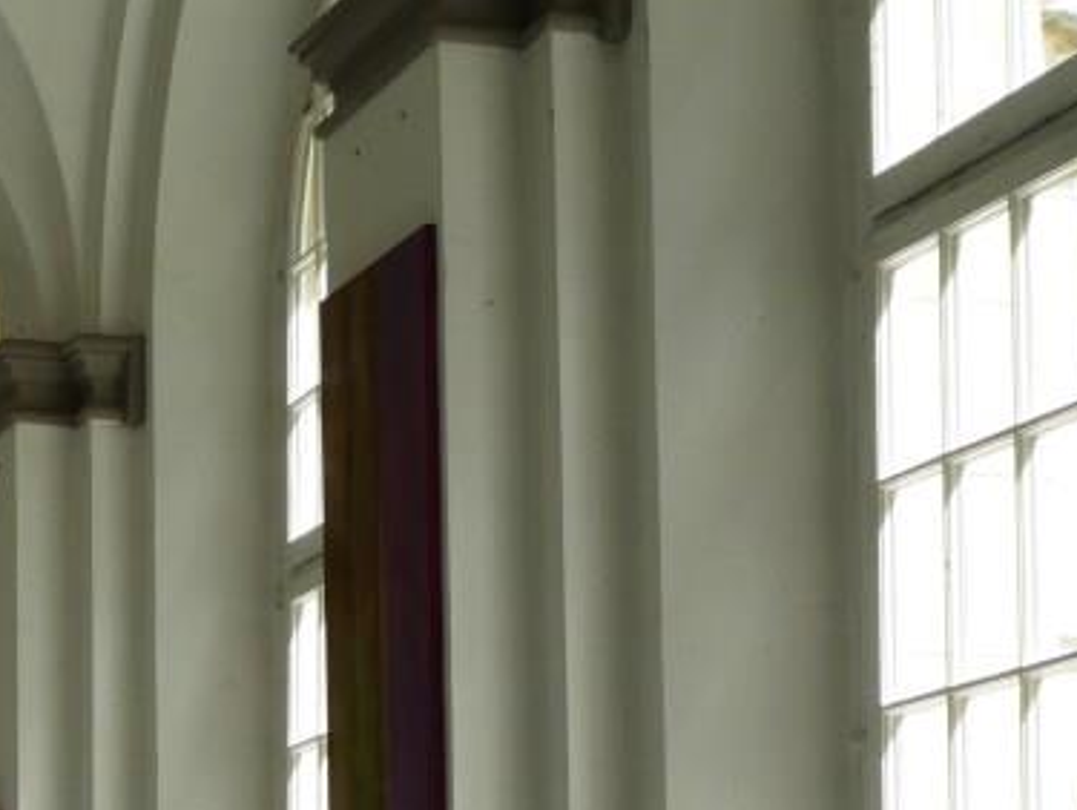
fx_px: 3737
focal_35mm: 120
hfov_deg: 16.2
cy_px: 959
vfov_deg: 12.1
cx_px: 80
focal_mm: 7.8
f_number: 3.9
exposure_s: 1/125
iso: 80
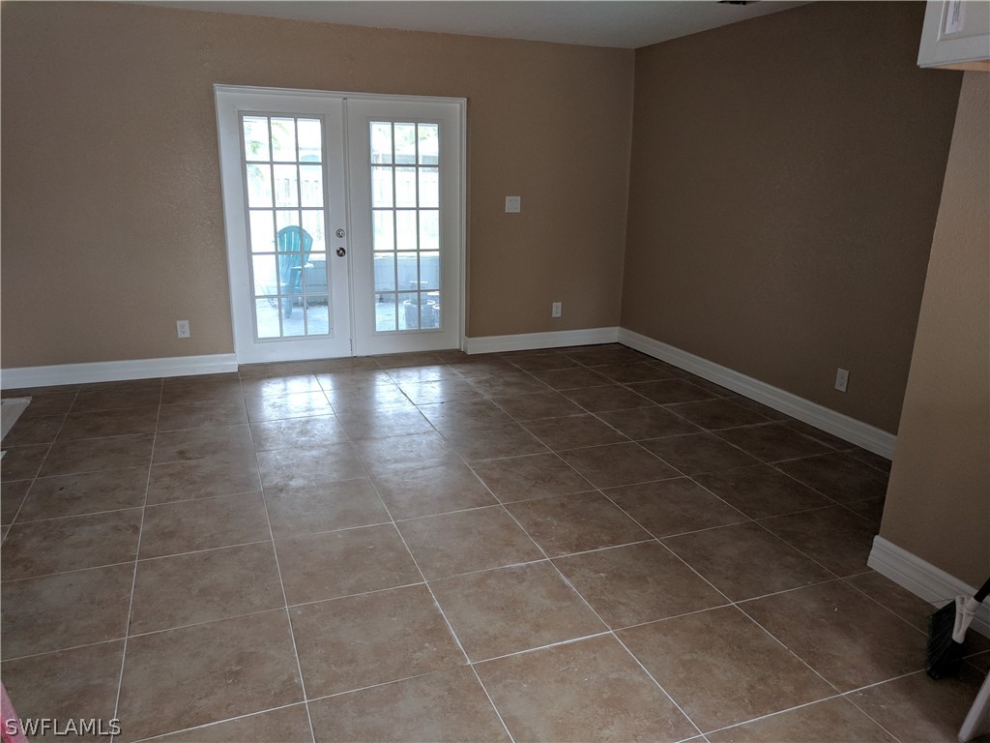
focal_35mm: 26
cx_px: 495
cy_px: 372
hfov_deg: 67.3
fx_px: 744
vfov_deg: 53.1
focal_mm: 4.67
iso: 199
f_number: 2
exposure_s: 1/120
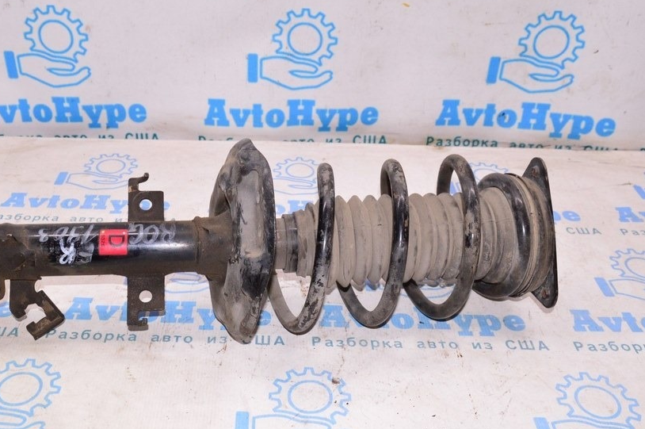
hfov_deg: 48.7
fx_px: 709
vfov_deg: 33.6
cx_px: 269
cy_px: 208
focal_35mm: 40
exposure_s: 1/100
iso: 1600
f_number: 8
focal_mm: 21
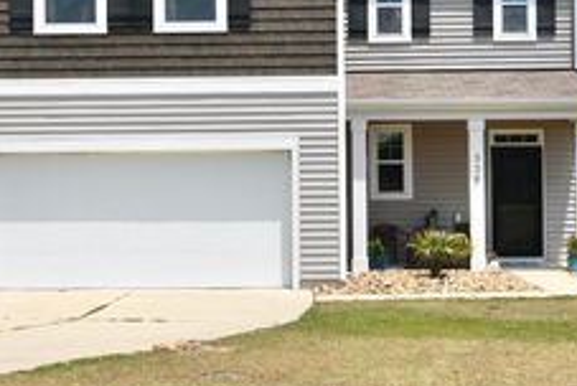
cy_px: 155
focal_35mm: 77
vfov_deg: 17.8
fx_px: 1236
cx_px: 267
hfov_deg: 26.3
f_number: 11
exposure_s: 1/200
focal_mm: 35
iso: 100
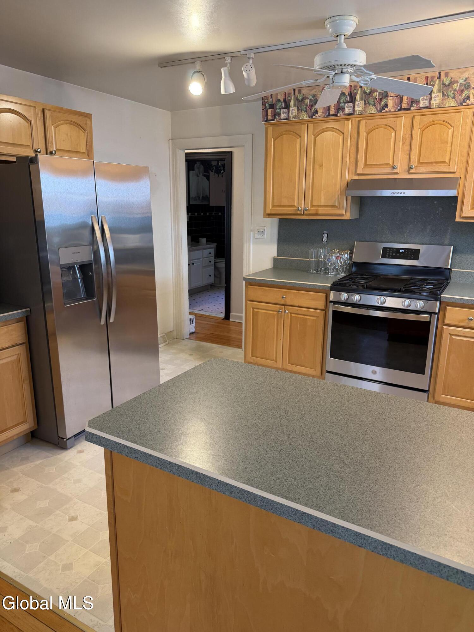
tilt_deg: -15.4
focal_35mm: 24
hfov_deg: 56.8
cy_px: 316
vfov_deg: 71.6
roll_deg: +0.0
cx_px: 237
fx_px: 438
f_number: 1.78
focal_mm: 6.76
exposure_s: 1/120
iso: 200
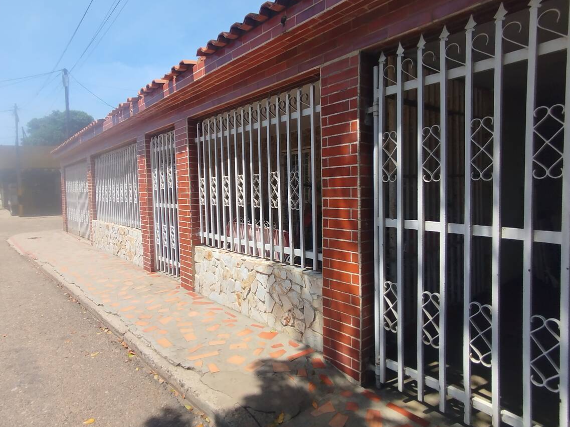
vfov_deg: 68.7
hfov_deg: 84.2
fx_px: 313
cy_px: 204
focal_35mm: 19
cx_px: 249
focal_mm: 1.65
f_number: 2.2
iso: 50
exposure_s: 1/1058
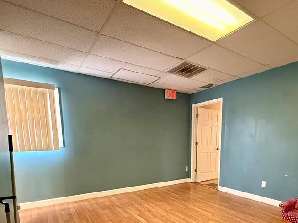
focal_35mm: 22
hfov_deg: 75.6
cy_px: 168
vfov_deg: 57.9
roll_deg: -0.4
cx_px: 177
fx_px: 189
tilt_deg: -8.0
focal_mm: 2.22
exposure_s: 1/60
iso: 1000
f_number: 2.2
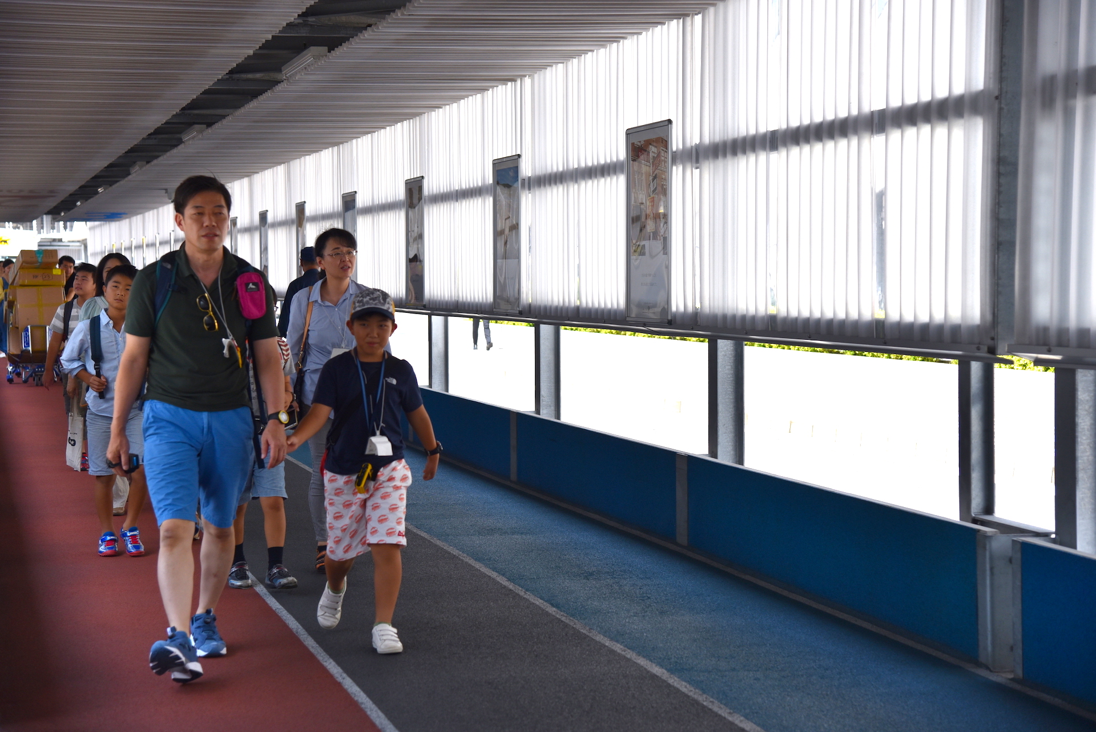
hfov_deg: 28.8
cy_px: 366
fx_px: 2132
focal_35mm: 70
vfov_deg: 19.5
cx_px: 548
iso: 400
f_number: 4.5
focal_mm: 70
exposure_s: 1/1250
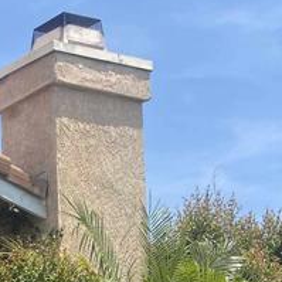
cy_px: 388
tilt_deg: +7.2
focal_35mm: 118
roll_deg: +1.2
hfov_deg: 13.4
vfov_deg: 14.1
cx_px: -215
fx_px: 1088
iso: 32
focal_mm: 4.25
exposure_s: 1/2066
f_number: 1.8
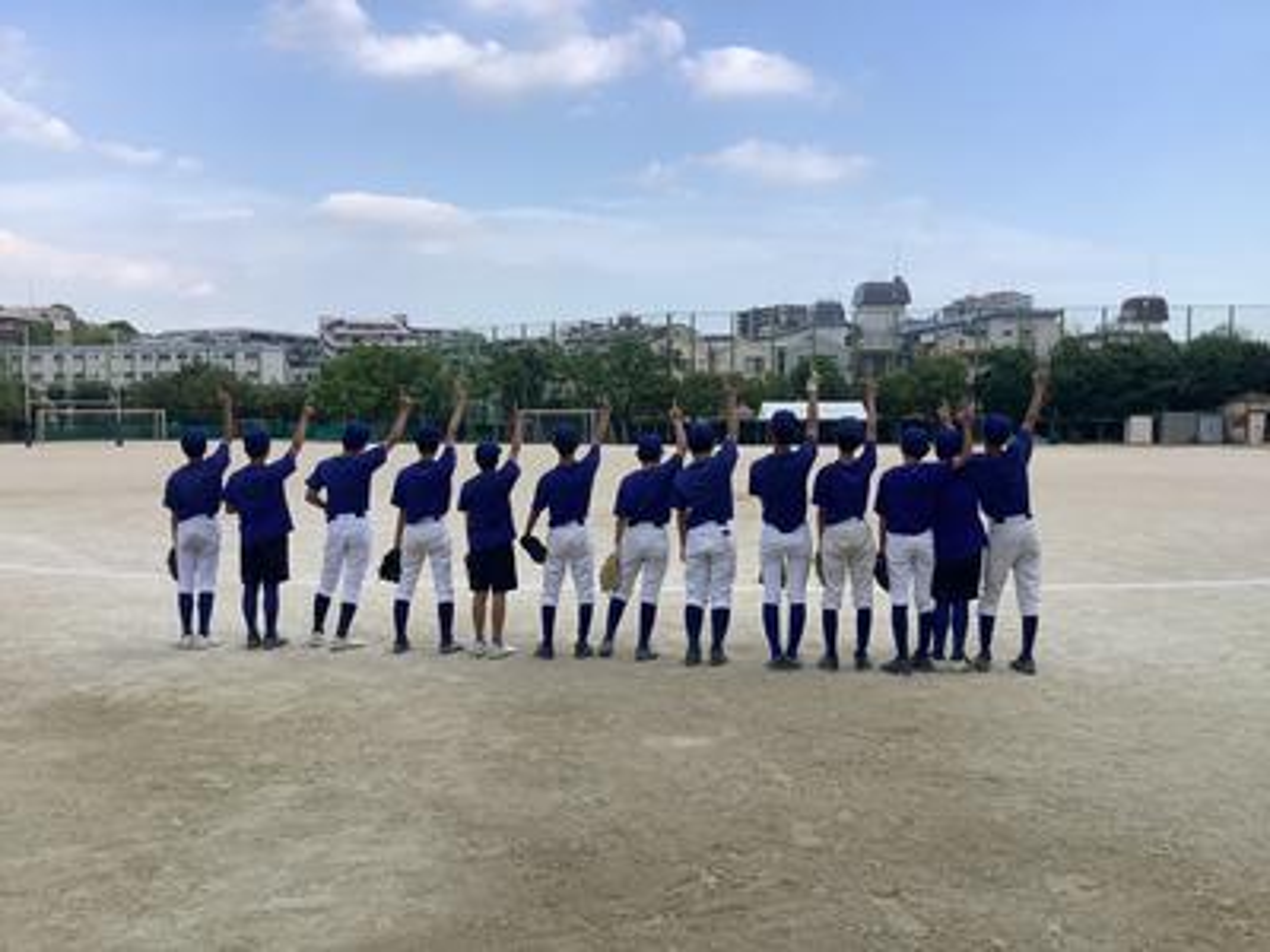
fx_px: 1137
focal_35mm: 31
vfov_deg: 45.4
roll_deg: -0.6
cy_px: 476
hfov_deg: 58.4
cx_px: 635
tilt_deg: -3.9
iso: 25
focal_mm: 3.3
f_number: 2.4
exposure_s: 1/574
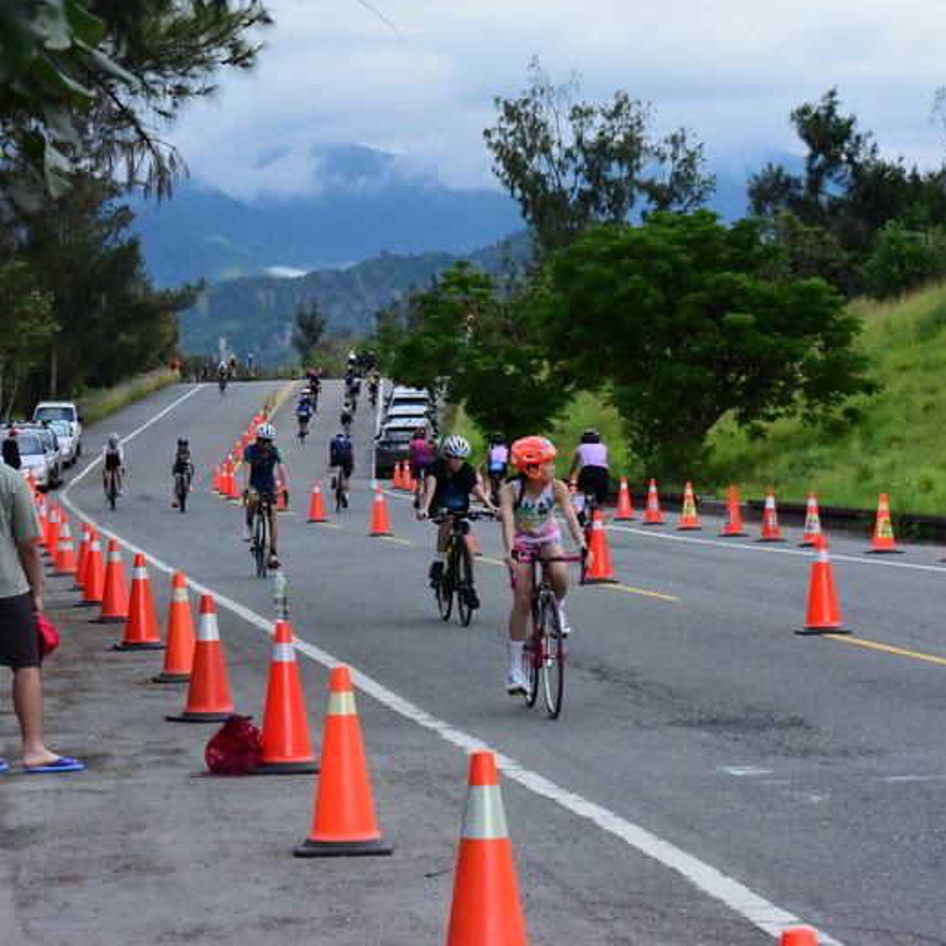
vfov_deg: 13.6
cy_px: 472
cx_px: 552
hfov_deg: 13.6
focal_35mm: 128
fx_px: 3958
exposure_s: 1/3200
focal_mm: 100
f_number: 14
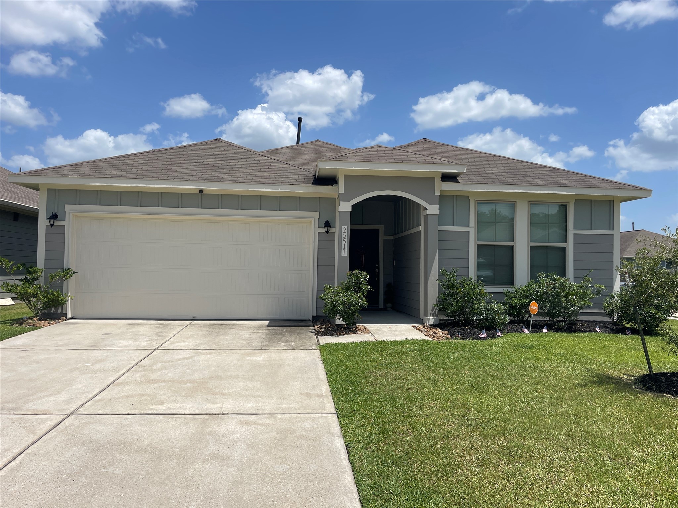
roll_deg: -1.1
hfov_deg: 69.4
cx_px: 339
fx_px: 490
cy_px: 254
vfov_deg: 54.9
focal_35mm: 25
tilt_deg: +1.1
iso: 32
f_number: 1.6
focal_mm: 5.1
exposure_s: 1/5376
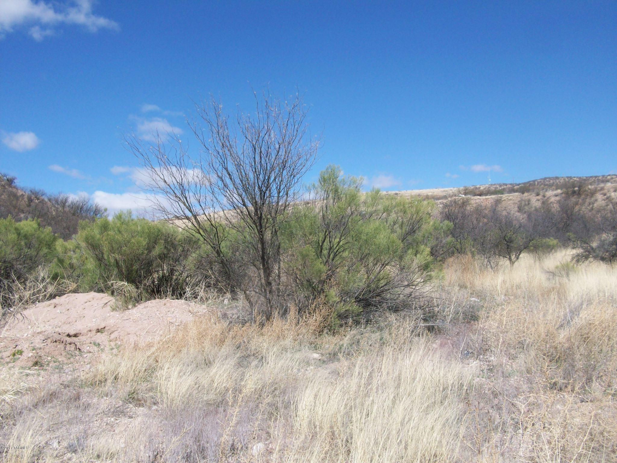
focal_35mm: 34
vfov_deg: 41.8
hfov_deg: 54.0
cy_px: 232
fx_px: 606
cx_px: 308
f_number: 5.5
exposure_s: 1/356
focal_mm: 5.7
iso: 64
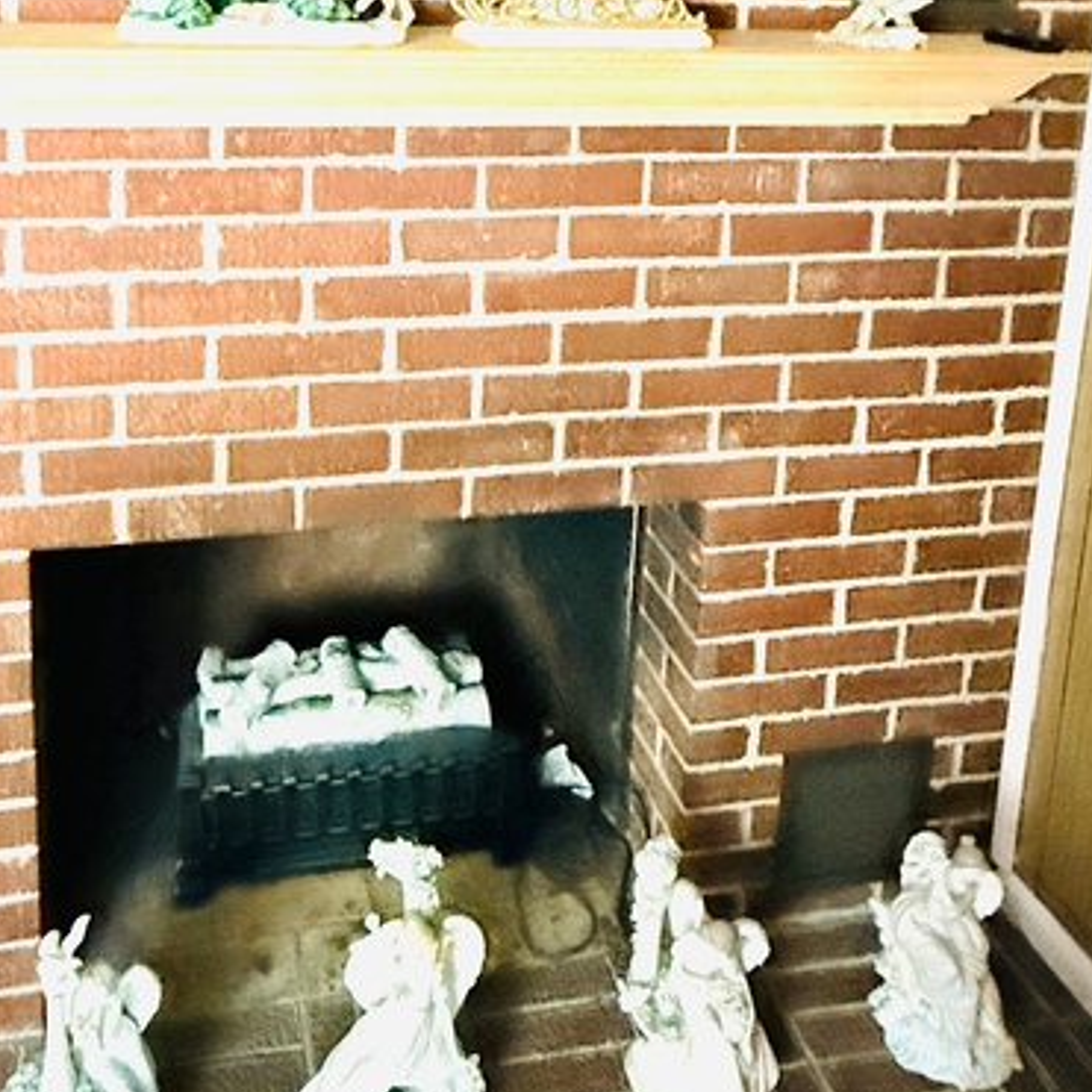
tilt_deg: -12.4
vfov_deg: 43.0
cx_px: 427
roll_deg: -0.5
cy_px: 159
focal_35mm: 36
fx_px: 1285
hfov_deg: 45.7
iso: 1600
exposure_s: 1/40
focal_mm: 2.22
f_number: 2.2
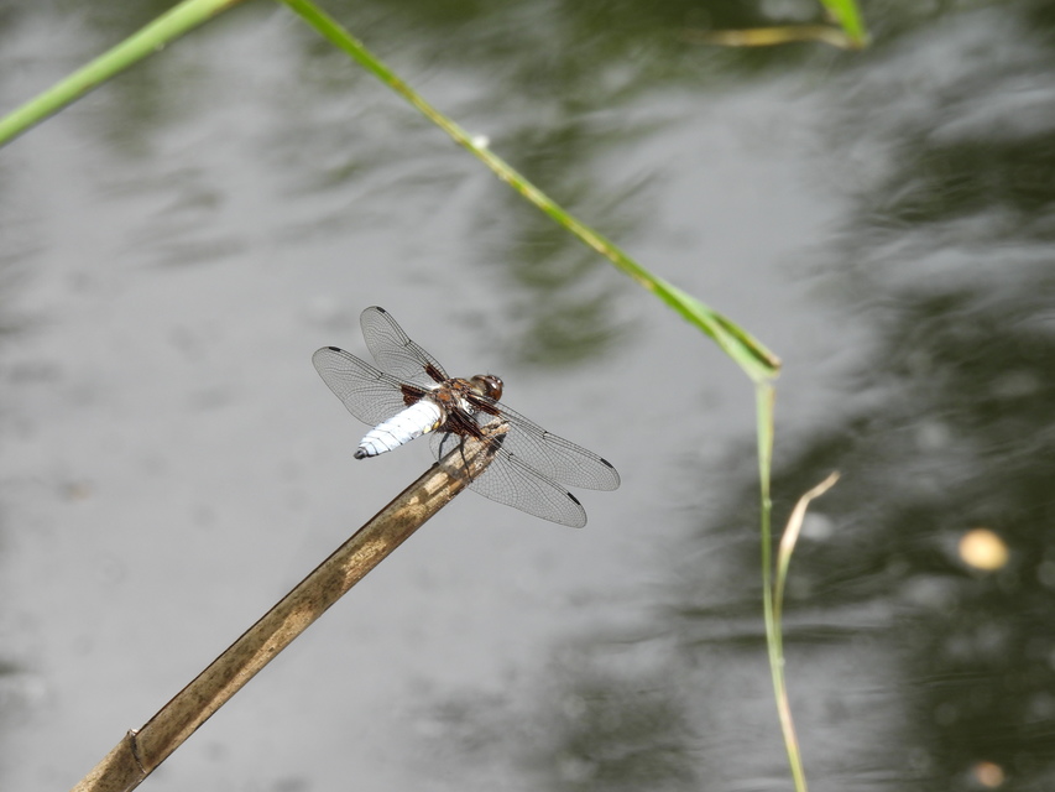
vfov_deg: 2.1
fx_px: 21337
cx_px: 528
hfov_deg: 2.8
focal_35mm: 700
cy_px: 396
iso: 100
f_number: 6.3
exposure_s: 1/200
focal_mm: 125
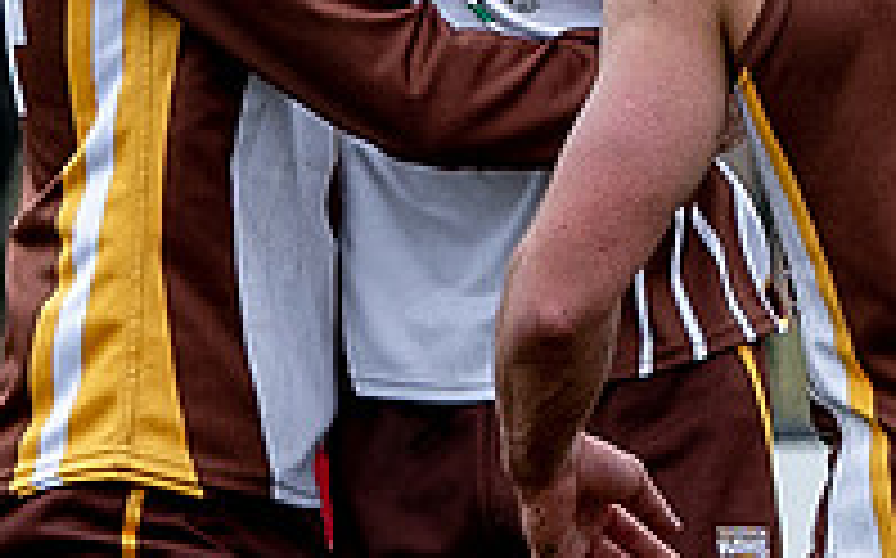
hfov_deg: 0.9
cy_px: 89
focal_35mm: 2232
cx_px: 405
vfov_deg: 0.6
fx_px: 54457
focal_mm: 135
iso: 320
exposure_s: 1/800
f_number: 4
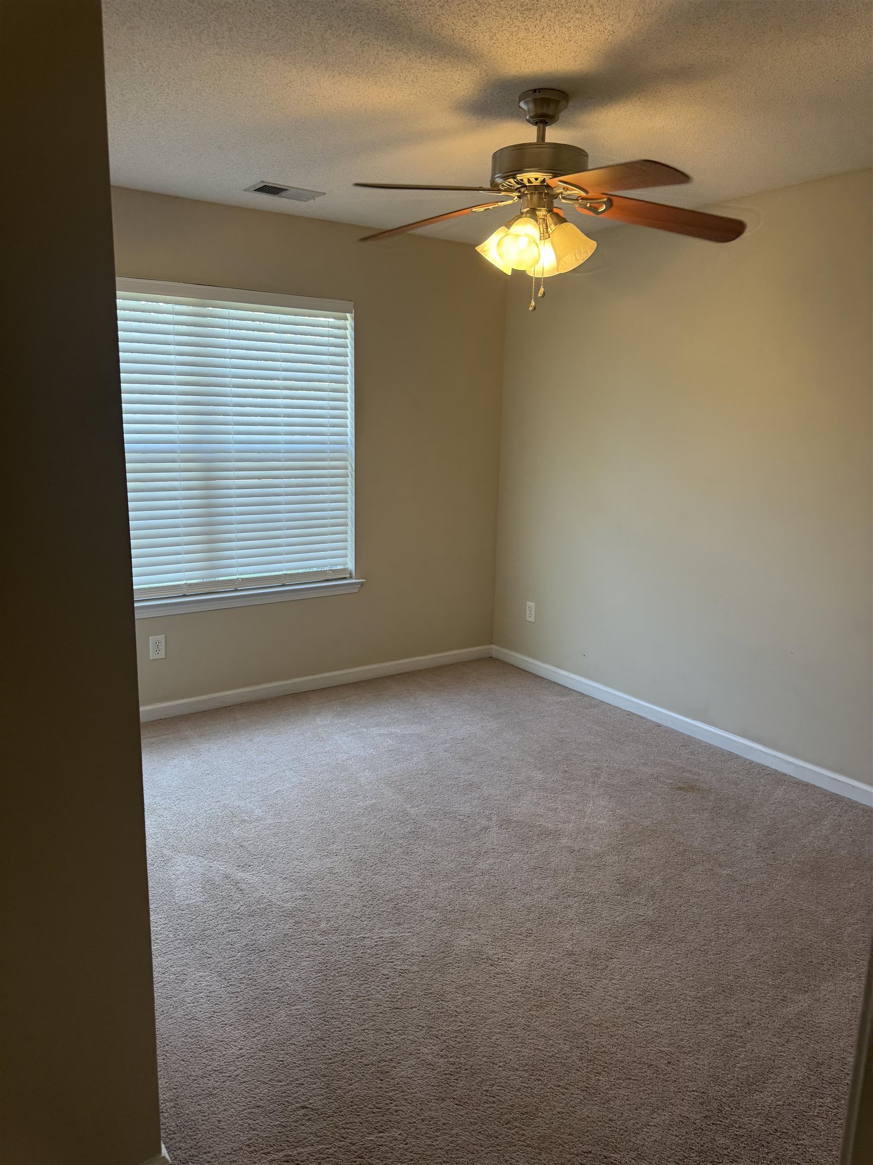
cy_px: 582
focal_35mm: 24
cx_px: 436
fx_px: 807
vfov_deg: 71.6
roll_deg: -1.8
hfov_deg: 56.8
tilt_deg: -10.6
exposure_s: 1/120
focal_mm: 6.76
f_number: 1.78
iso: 200
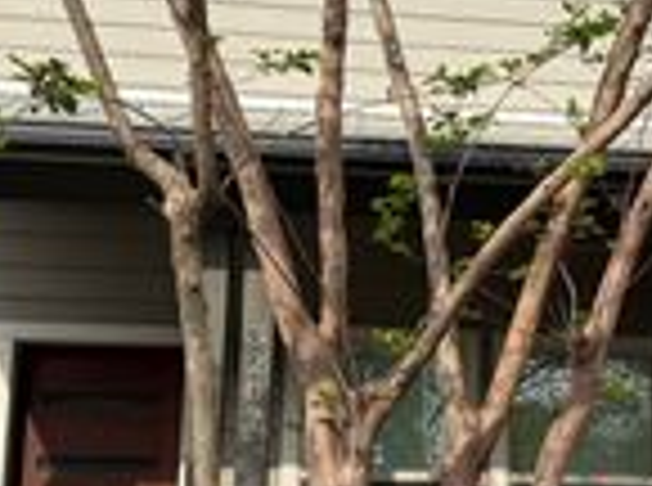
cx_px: 580
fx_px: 1559
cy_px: 308
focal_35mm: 83
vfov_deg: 17.7
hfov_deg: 23.0
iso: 80
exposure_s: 1/2907
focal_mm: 6.76
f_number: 1.78
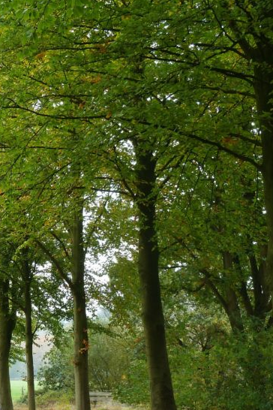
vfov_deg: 24.6
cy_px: 285
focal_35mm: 82
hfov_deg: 16.1
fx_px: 933
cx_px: -46
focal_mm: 6.9
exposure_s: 1/40
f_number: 3.7
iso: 80
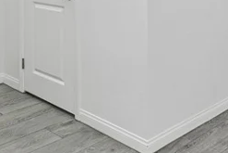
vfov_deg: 21.3
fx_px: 368
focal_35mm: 58
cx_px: 102
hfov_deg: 34.4
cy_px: -45
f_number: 9
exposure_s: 1/1600
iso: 500
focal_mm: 14
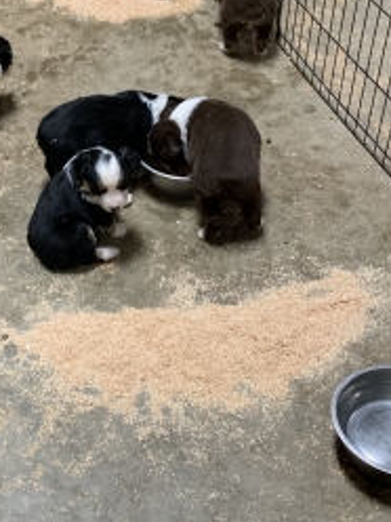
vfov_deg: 30.7
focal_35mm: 63
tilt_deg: -41.1
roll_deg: +5.2
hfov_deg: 22.7
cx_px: 44
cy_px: 248
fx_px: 949
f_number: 1.8
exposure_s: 1/40
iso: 320
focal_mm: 4.25
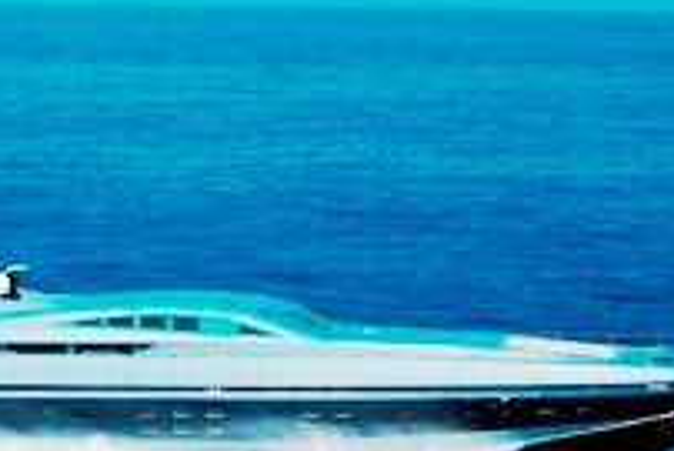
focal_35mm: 116
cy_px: 366
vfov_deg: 11.8
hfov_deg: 17.6
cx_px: 214
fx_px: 2173
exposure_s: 1/350
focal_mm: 40
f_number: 9.5
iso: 160
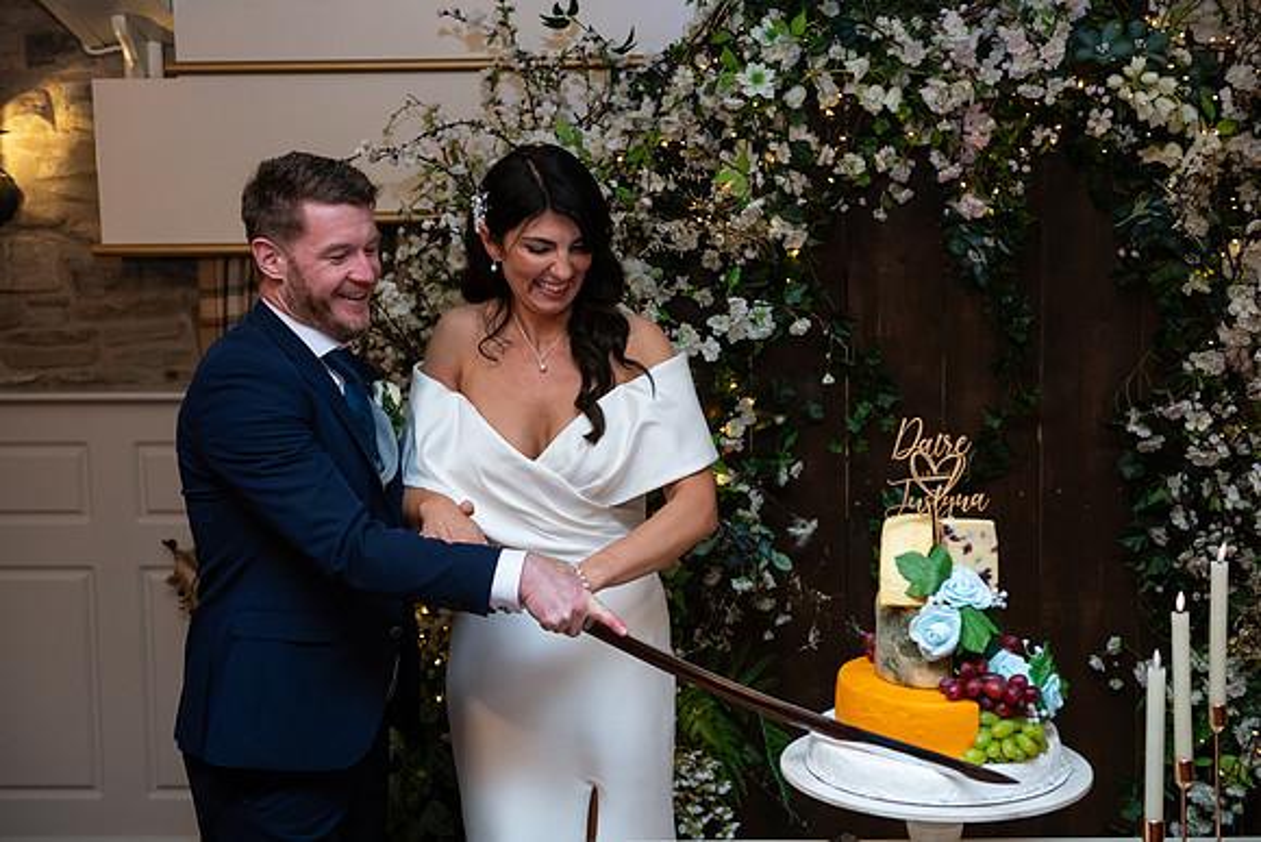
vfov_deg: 27.0
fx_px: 1752
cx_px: 630
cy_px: 421
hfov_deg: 39.6
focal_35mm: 50
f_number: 3.5
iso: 800
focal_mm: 50
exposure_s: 1/160
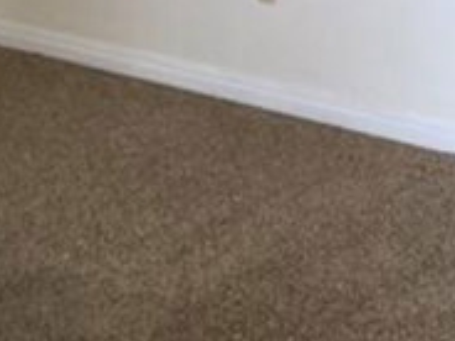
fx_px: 1328
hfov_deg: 17.8
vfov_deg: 13.3
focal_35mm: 101
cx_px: 638
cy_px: -250
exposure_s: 1/30
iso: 40
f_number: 2.2
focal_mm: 4.15
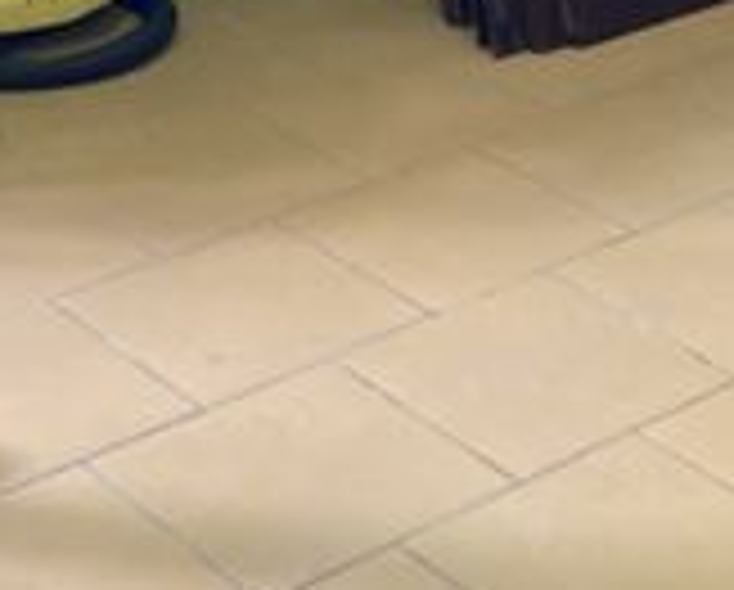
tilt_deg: -7.7
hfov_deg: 16.5
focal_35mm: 116
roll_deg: +0.5
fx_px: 2524
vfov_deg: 12.3
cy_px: -446
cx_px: 435
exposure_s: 1/50
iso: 50
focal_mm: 3.99
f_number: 1.8
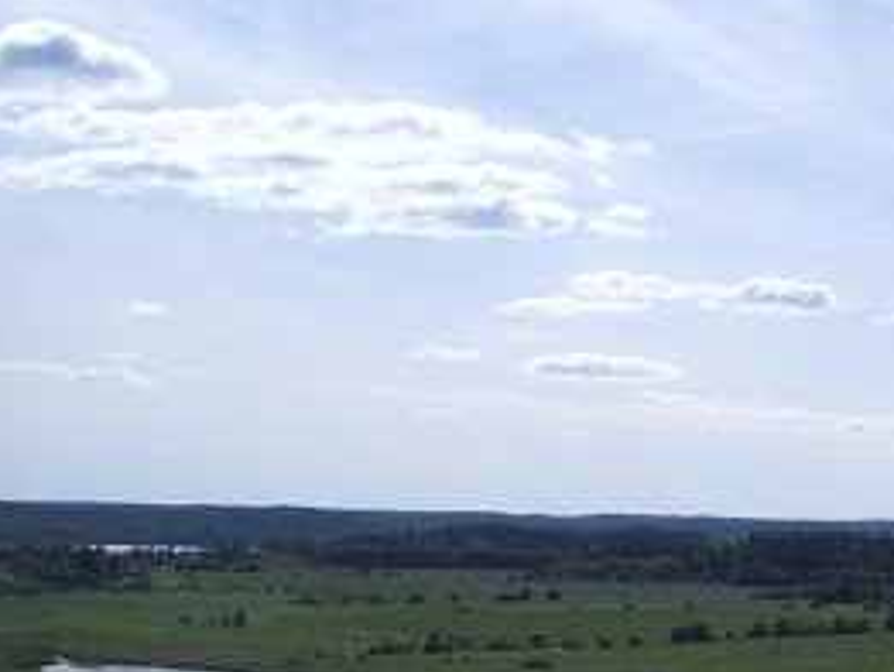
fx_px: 2248
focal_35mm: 87
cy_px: 585
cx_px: 716
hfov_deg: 22.2
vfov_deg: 16.8
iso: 80
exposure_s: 1/2000
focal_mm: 5.8
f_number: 4.3
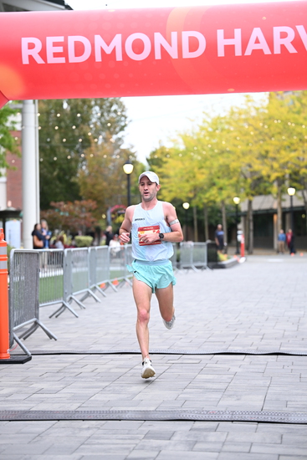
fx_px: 1112
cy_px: 230
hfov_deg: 15.7
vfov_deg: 23.4
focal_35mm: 87
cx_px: 154
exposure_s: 1/640
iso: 1250
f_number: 2.8
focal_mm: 87
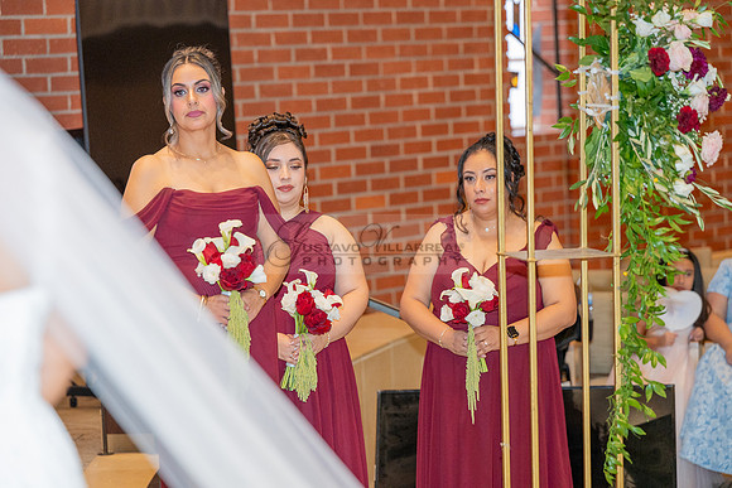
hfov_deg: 19.6
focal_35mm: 104
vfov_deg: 13.2
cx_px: 366
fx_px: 2115
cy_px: 244
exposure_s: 1/160
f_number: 3.2
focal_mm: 104
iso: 1250
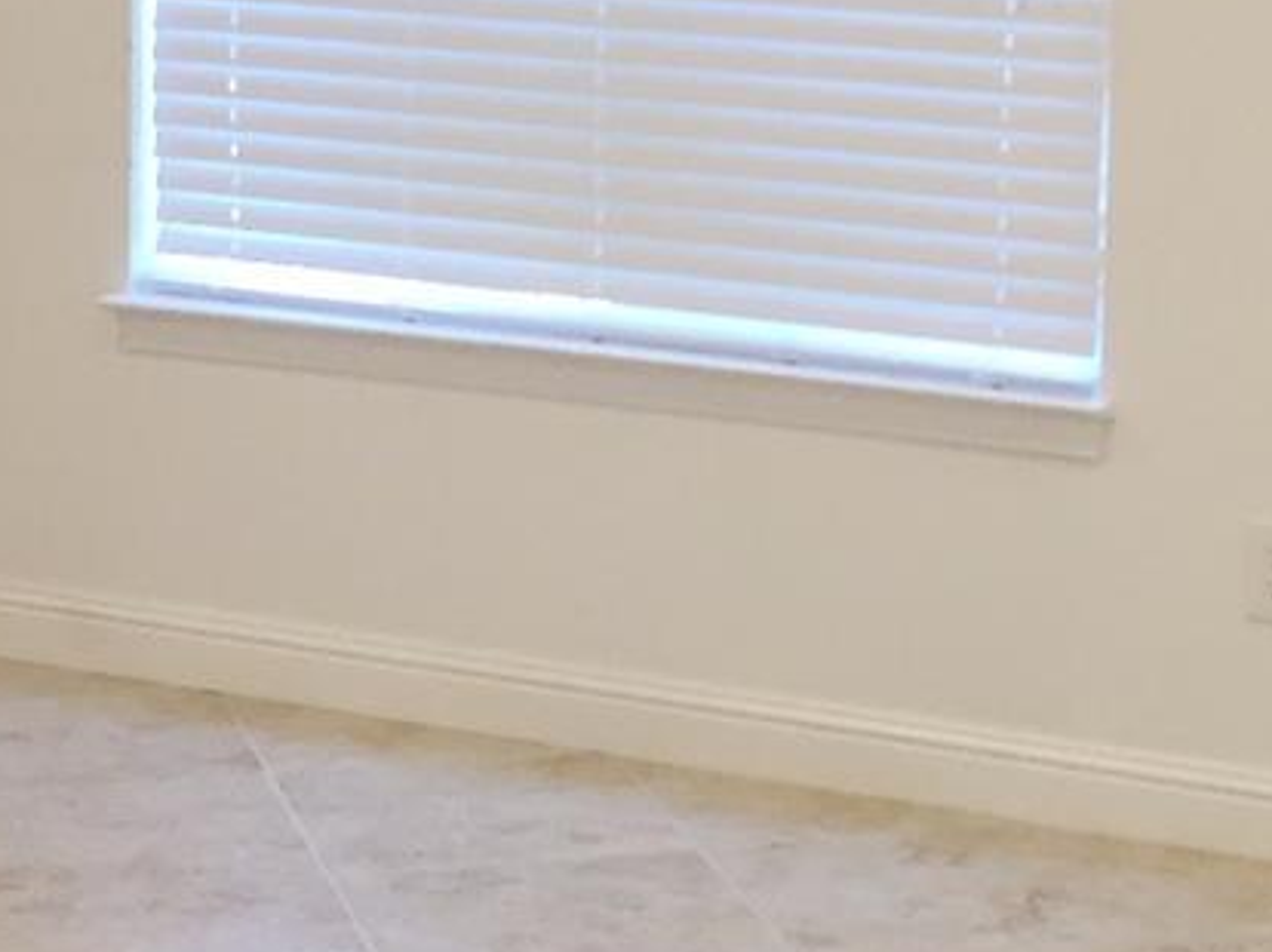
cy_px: 163
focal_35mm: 105
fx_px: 3856
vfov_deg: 14.0
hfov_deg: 18.6
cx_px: 986
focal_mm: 4.15
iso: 40
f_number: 2.2
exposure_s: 1/30
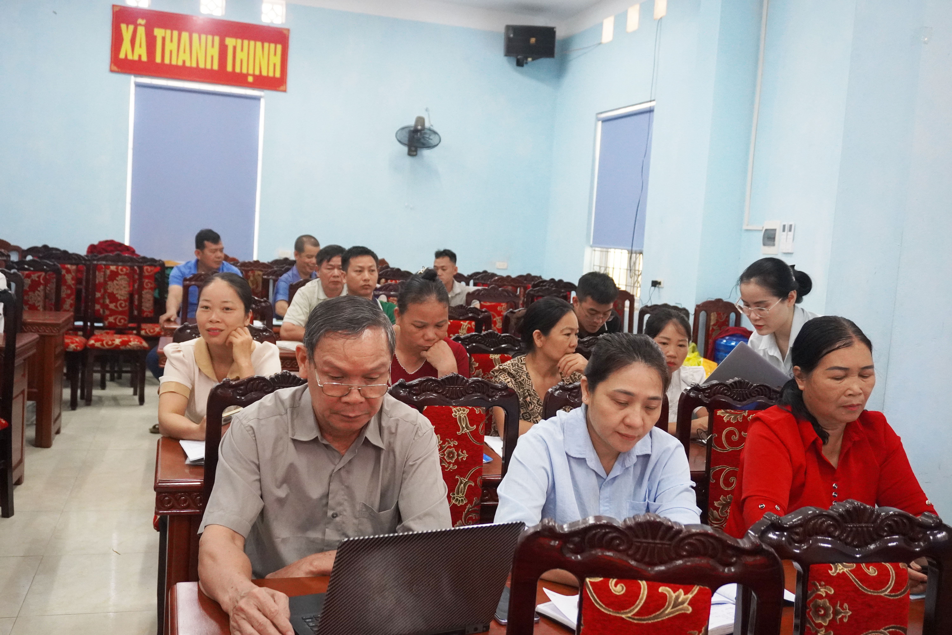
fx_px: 912
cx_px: 476
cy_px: 318
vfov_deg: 38.4
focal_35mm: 34
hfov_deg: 55.1
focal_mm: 23
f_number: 4
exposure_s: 1/160
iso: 4000
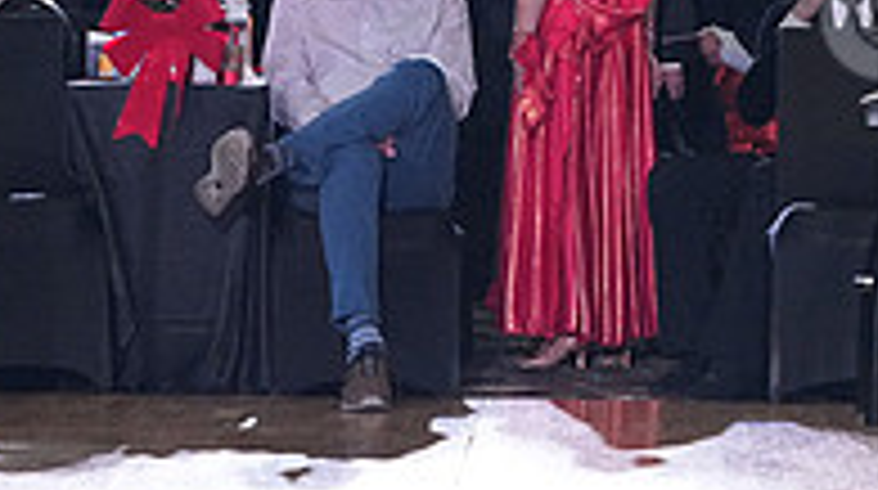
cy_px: 25
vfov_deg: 4.8
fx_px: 5881
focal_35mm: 253
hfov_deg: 8.4
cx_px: 1274
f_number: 5
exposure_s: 1/400
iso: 6400
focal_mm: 81
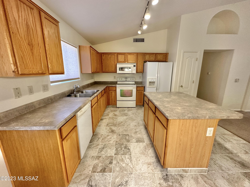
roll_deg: +2.1
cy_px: 94
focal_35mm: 14
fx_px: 101
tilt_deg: -13.2
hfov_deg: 102.1
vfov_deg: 85.7
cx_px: 125
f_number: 2.2
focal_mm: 2.22
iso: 250
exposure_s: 1/120
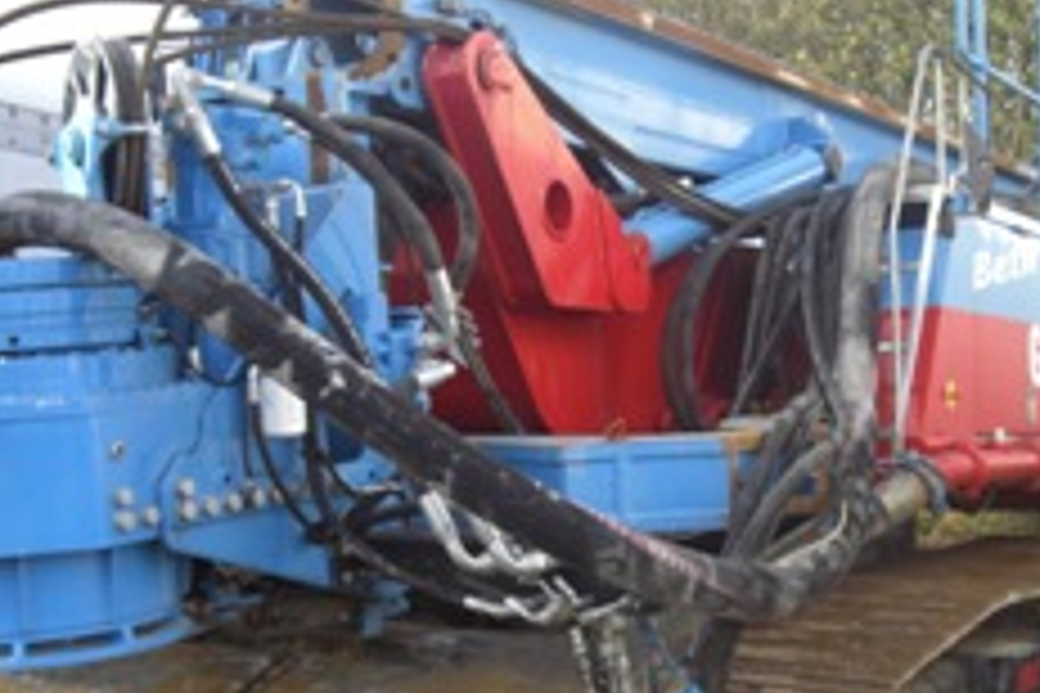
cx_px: 572
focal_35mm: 60
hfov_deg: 33.4
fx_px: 1733
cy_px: 421
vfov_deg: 22.6
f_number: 2.7
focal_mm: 6.2
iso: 64
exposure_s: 1/125
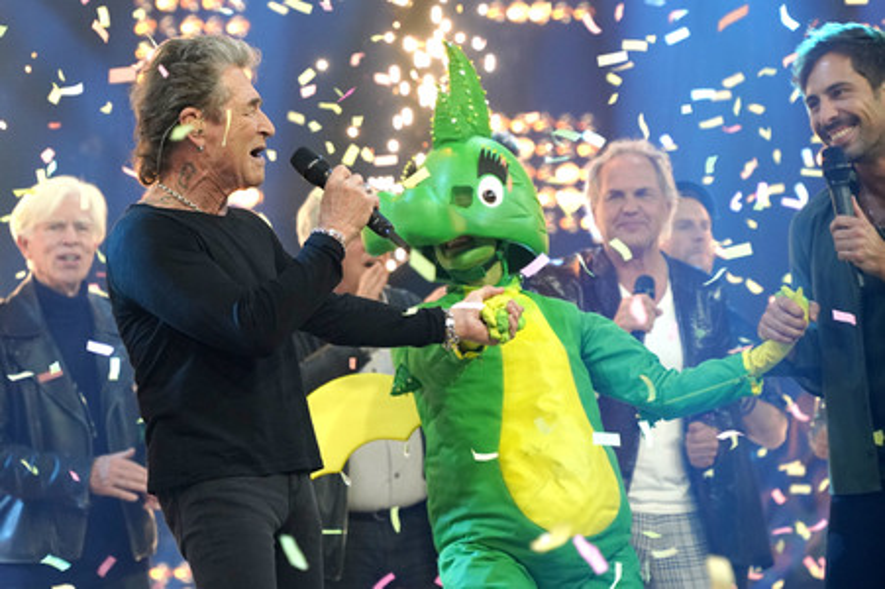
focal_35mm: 154
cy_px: 294
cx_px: 442
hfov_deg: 13.3
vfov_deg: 8.9
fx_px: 3783
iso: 3200
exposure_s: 1/200
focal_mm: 154
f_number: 5.6
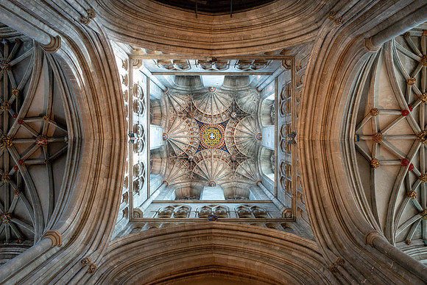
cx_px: 217
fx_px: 420
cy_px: 143
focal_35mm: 35
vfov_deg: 37.5
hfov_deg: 53.9
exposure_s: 1/40
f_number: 2.8
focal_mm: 12.64
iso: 800
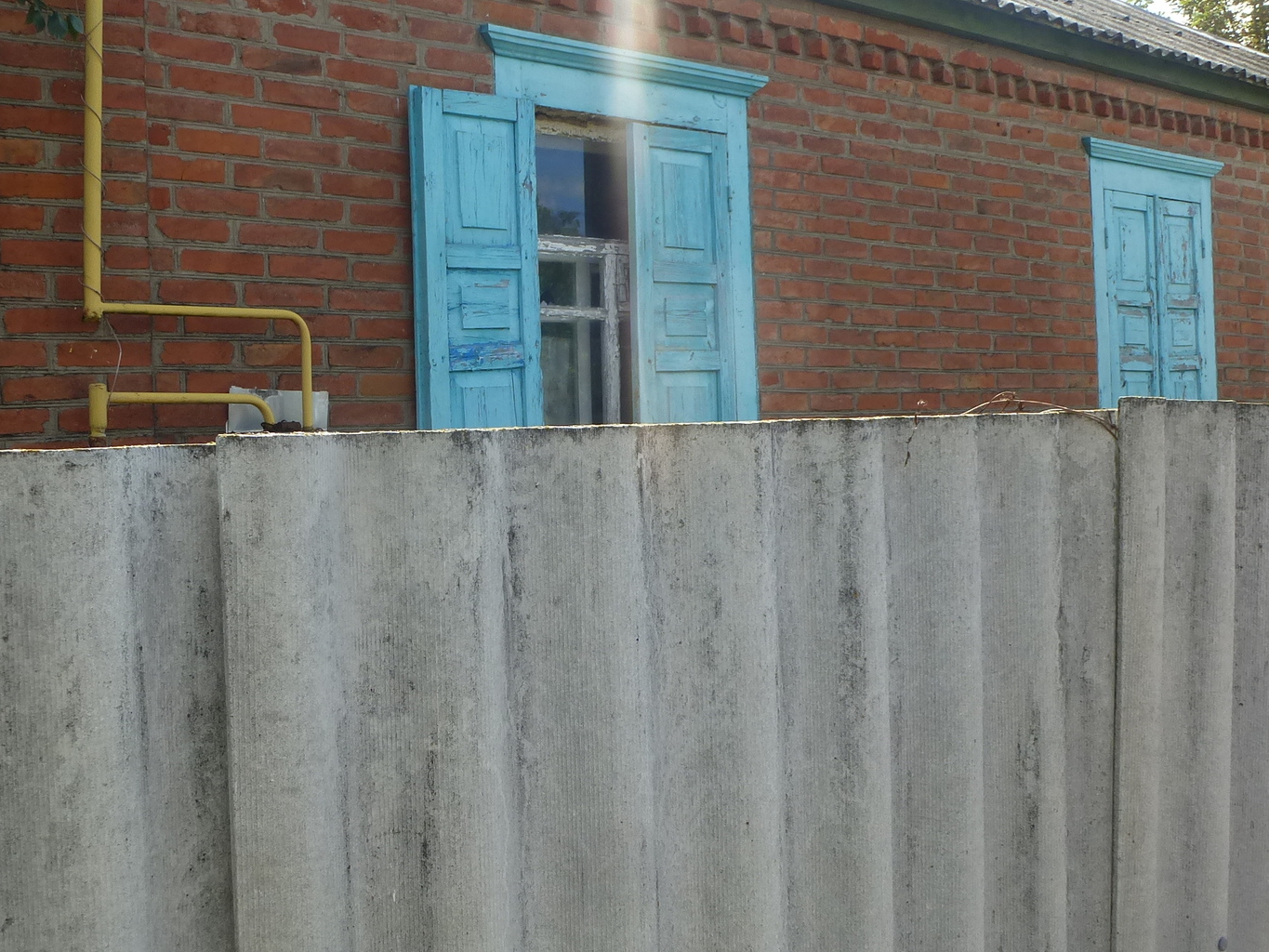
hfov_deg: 51.1
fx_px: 1320
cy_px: 416
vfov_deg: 39.6
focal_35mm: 36
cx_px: 523
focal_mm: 4.3
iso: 100
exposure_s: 1/320
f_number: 4
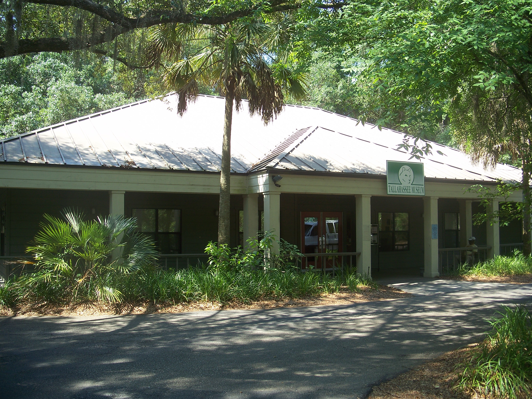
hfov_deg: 50.1
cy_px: 200
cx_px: 266
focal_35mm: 37
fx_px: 569
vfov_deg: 38.7
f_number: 2.8
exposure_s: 1/160
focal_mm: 7.8
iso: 64
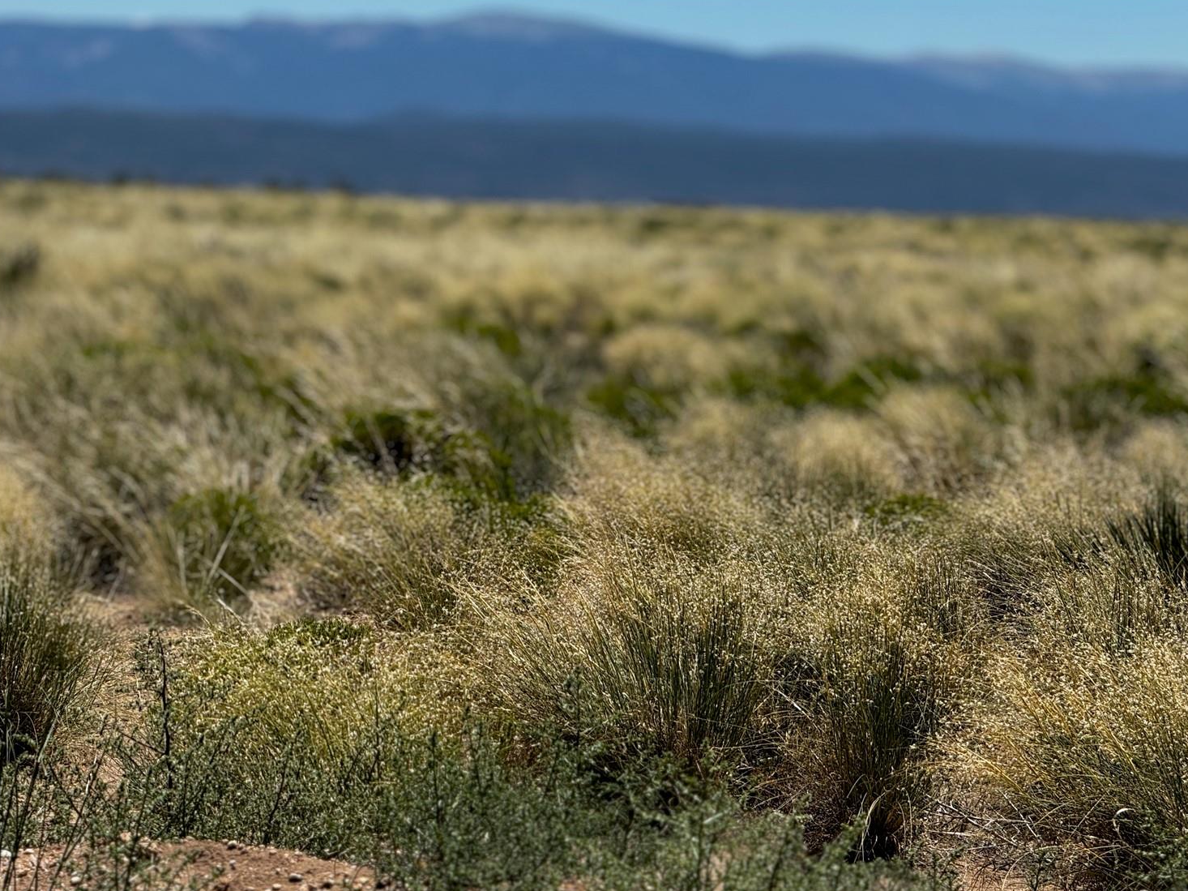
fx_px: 4495
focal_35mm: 131
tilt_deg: -3.2
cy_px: 479
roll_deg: -2.4
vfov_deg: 11.3
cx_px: 576
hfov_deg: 15.1
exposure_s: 1/1650
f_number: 2.8
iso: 50
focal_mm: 15.66
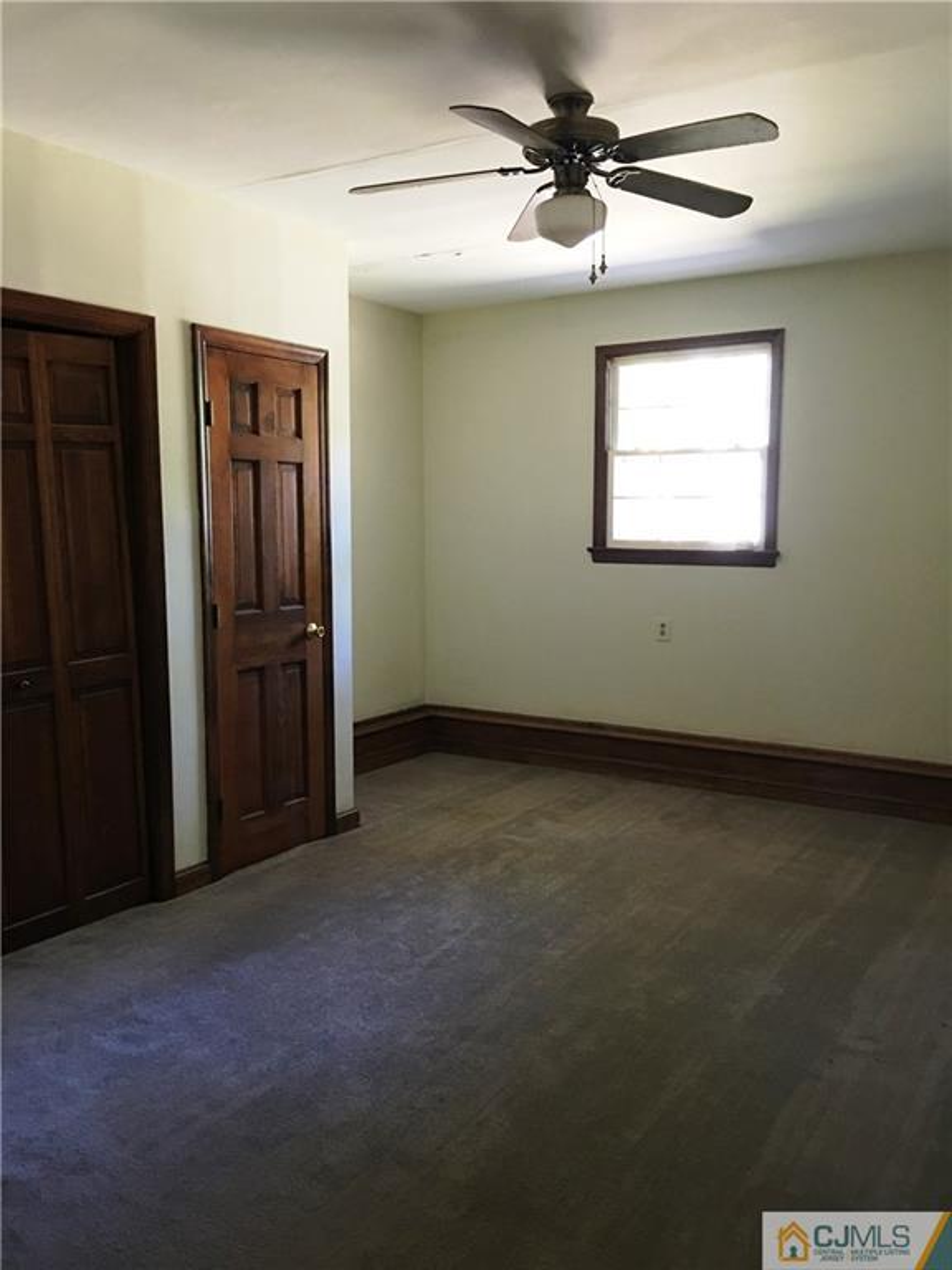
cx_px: 476
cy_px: 635
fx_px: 1063
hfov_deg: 48.2
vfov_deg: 61.7
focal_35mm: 29
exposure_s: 1/10
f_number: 2.2
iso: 100
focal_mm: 4.15
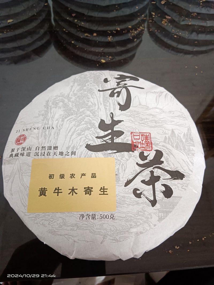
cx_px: 107
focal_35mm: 26
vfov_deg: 67.3
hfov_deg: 53.1
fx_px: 214
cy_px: 142
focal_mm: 3.96
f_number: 1.8
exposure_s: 1/25
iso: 2937
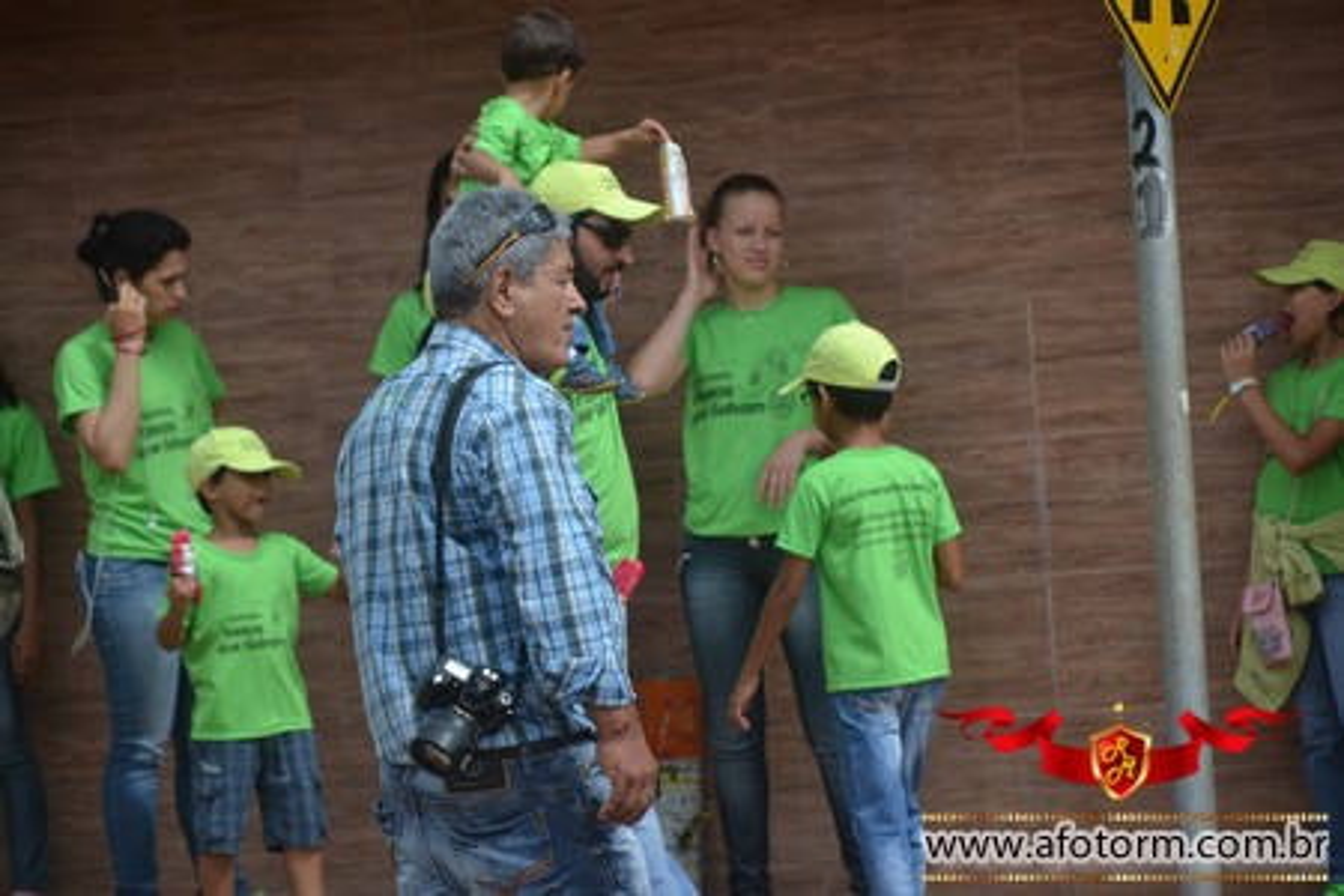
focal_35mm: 202
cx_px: 672
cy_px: 448
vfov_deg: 6.8
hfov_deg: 10.2
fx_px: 7559
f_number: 5.6
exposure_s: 1/500
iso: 125
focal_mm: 135
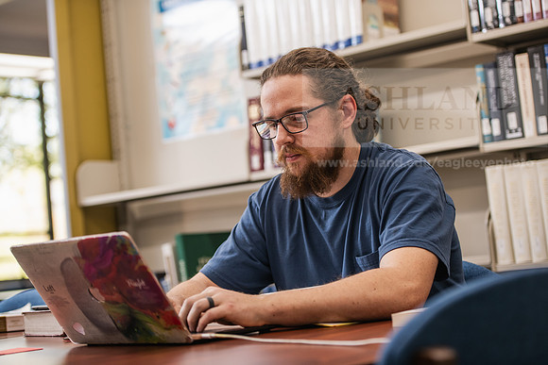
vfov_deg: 19.5
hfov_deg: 28.8
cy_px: 182
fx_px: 1066
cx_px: 274
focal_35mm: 70
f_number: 2.8
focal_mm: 70
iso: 500
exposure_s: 1/200
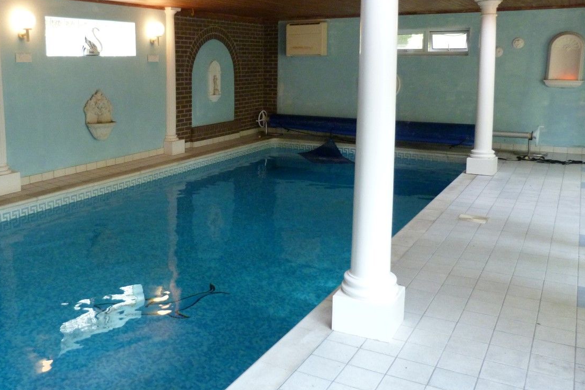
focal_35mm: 34
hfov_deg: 54.9
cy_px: 162
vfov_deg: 38.8
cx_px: 207
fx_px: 552
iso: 400
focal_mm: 4.5
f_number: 2.8
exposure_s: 1/60
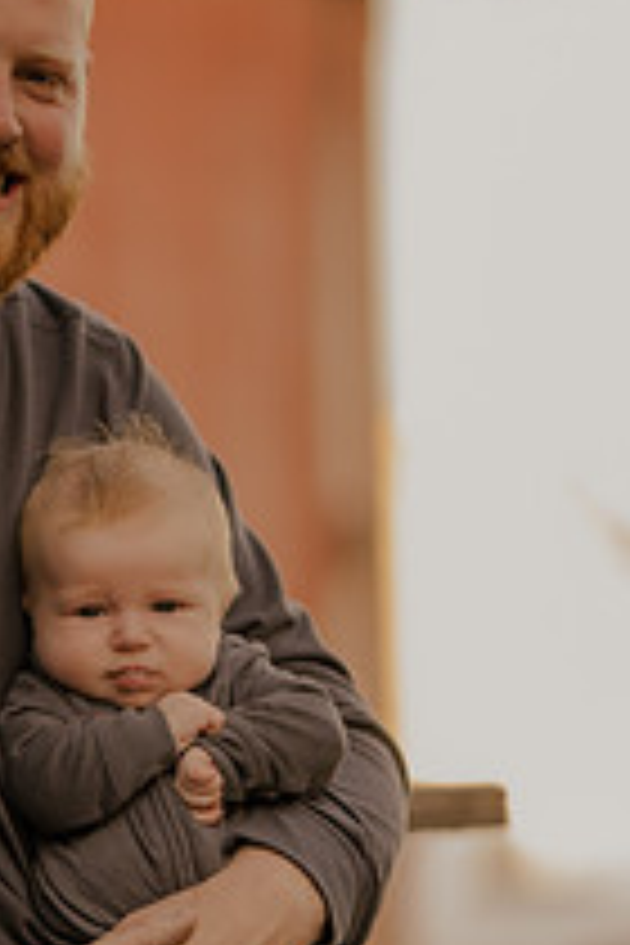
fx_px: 7139
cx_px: 14
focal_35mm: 272
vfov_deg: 7.6
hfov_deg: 5.0
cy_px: 729
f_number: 1.4
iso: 200
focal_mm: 85
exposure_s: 1/320
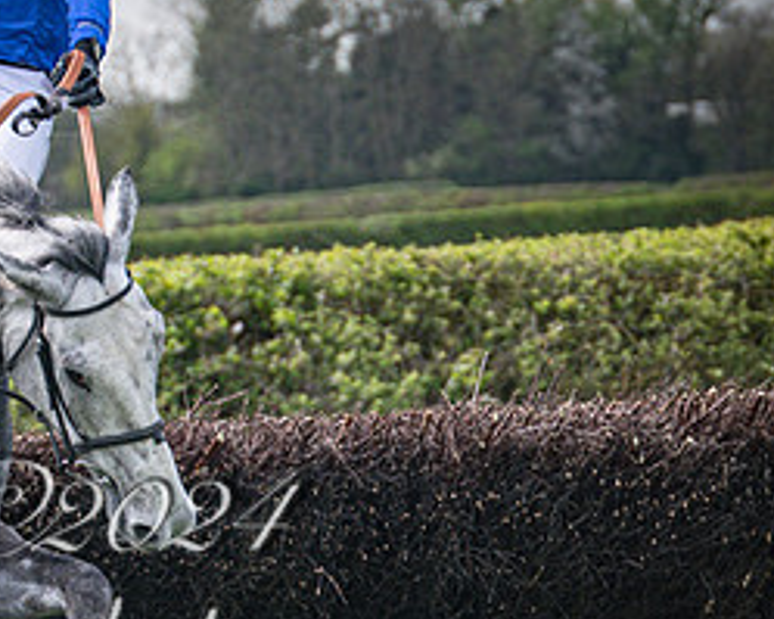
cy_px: 456
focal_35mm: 403
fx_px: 9228
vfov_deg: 3.8
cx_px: -149
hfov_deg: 4.8
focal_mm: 98
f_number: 4
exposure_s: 1/2000
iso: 200
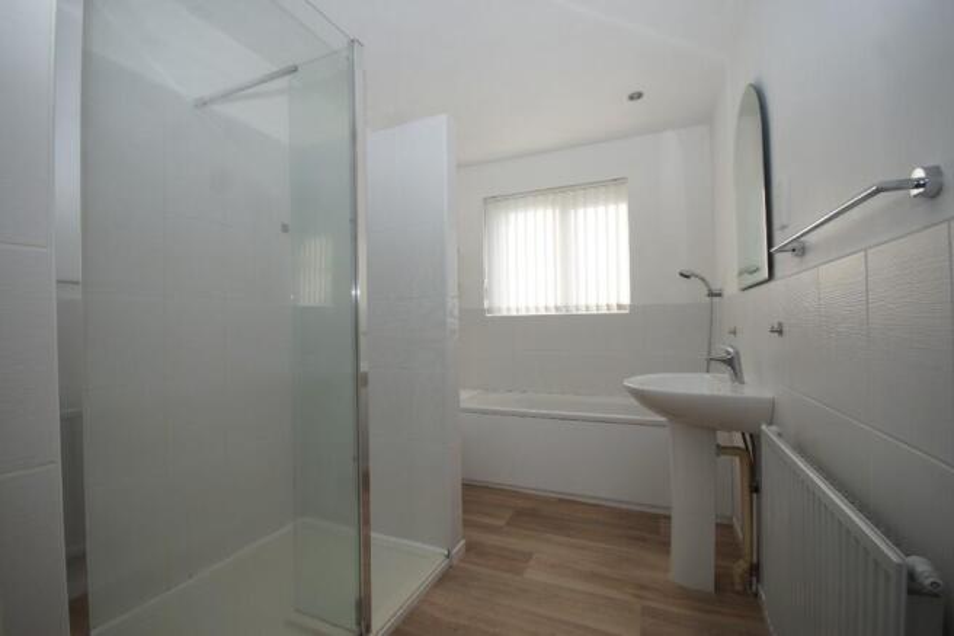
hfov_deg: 100.4
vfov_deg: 77.3
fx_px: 397
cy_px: 318
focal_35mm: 15
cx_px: 477
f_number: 5.6
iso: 100
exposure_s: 1/60
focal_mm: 10
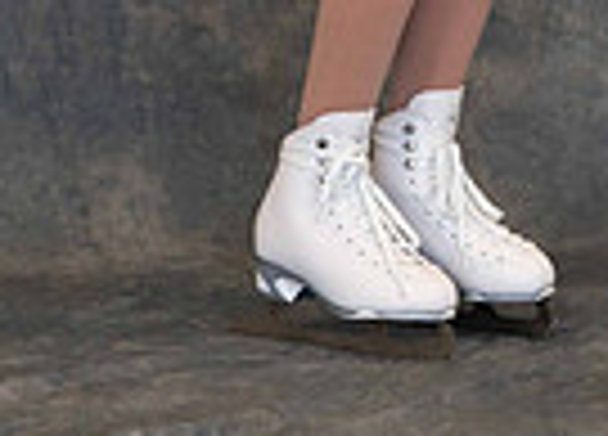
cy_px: -525
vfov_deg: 3.4
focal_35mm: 419
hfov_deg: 4.8
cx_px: 560
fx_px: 7250
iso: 1600
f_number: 3.5
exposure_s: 1/160
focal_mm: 85
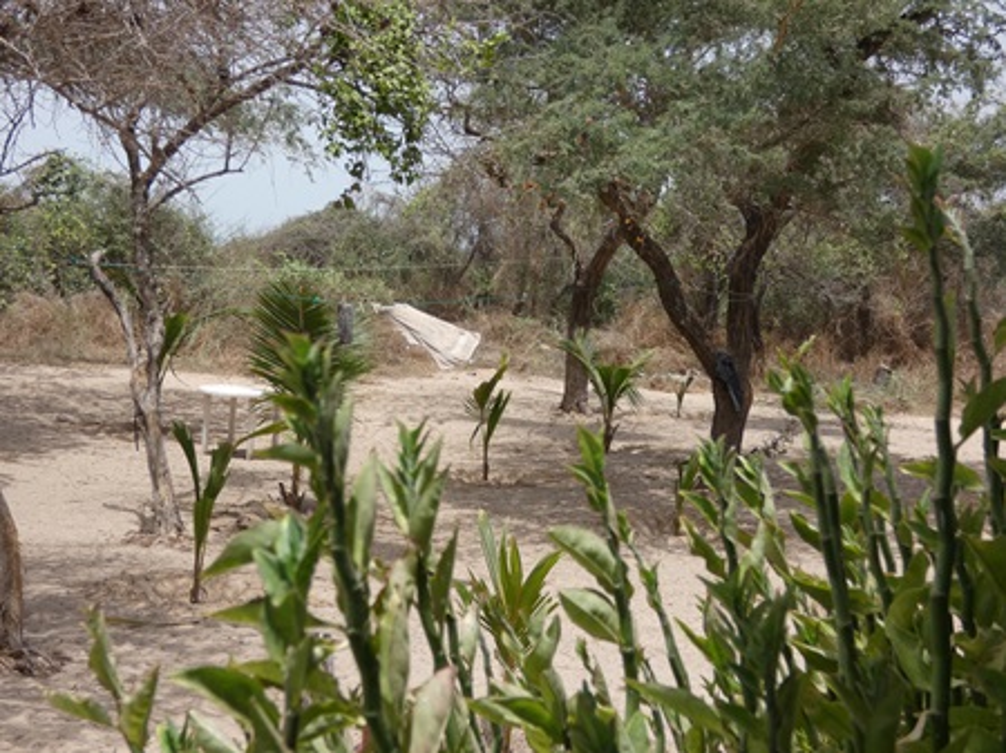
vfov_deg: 24.0
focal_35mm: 61
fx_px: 1772
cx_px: 503
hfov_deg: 31.7
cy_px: 376
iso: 80
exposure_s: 1/500
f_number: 4.1
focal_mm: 10.8
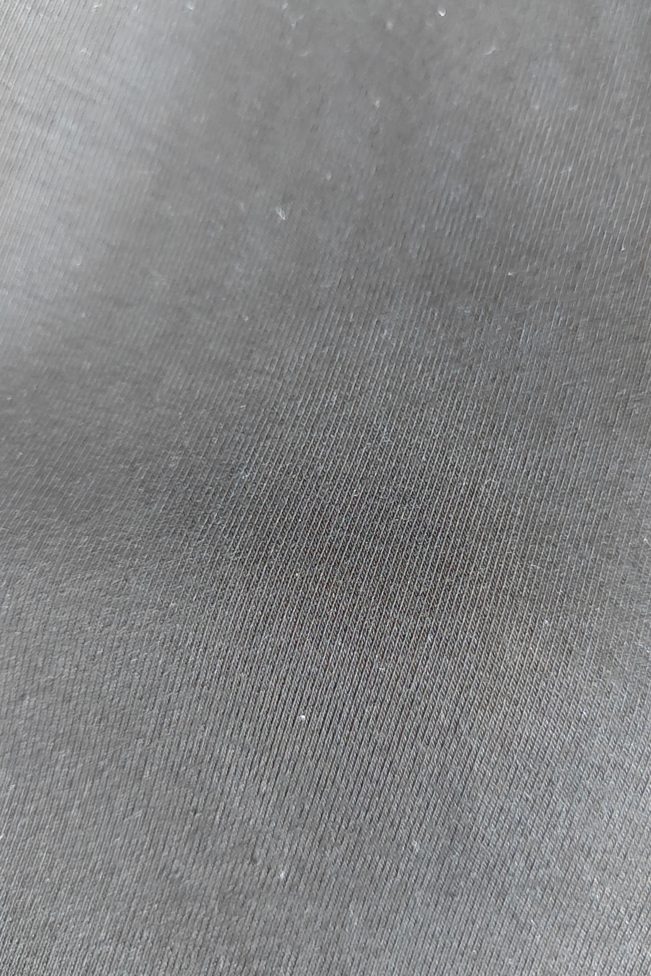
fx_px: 814
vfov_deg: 61.9
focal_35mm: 30
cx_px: 379
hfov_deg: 43.5
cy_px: 494
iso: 3200
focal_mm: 5.52
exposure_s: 1/33
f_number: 1.9
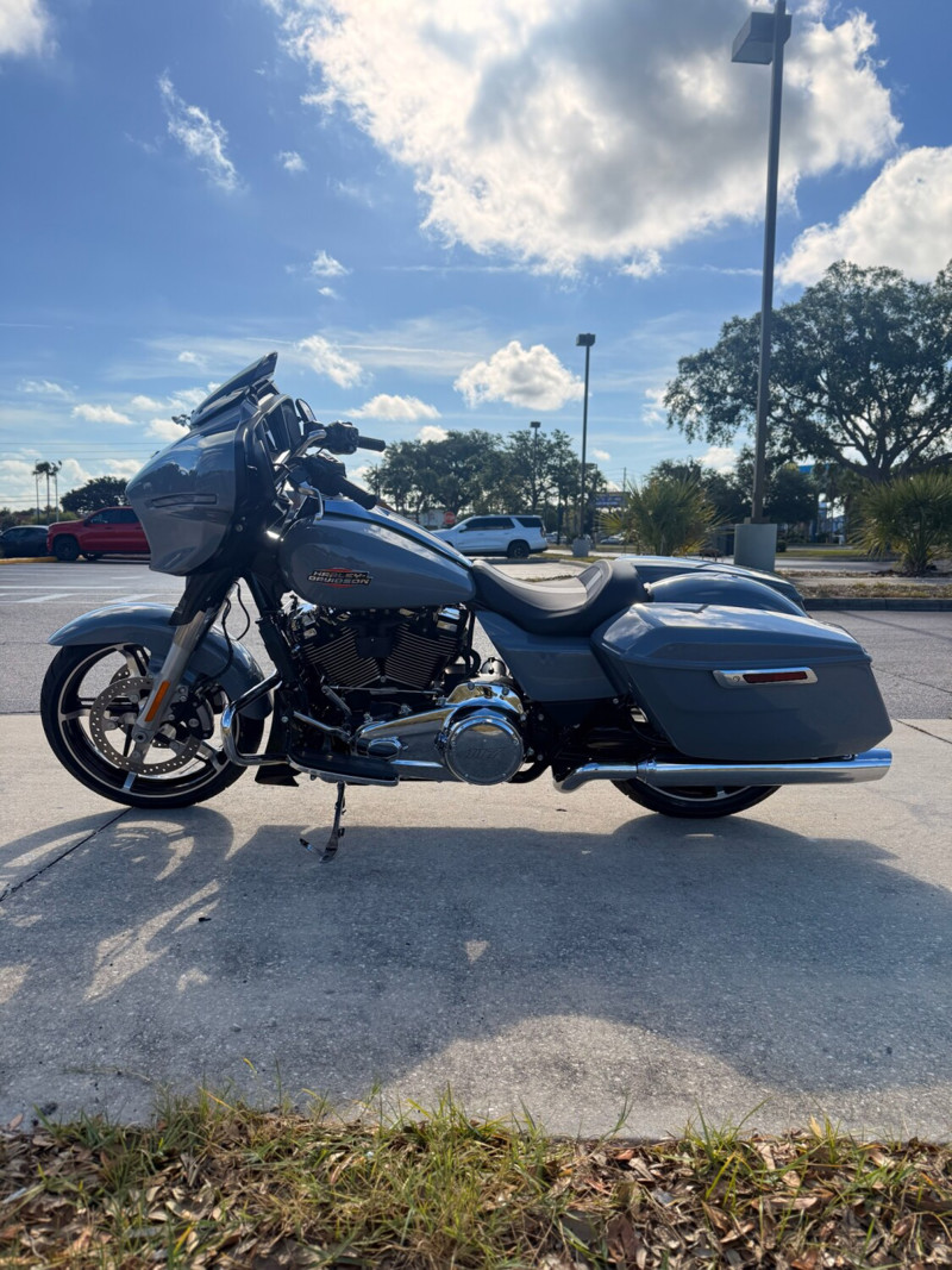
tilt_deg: -7.7
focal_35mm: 24
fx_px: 880
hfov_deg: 56.8
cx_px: 476
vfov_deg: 71.6
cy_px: 635
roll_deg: -0.7
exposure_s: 1/4975
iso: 100
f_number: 1.78
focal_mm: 6.76
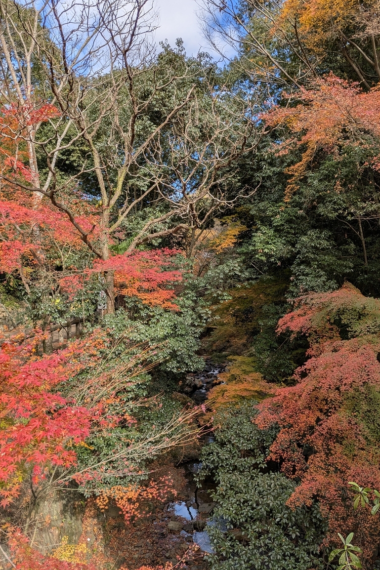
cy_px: 294
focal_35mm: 26
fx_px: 412
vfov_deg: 69.4
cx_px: 222
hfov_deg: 49.3
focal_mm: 6.81
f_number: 1.85
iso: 47
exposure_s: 1/1143
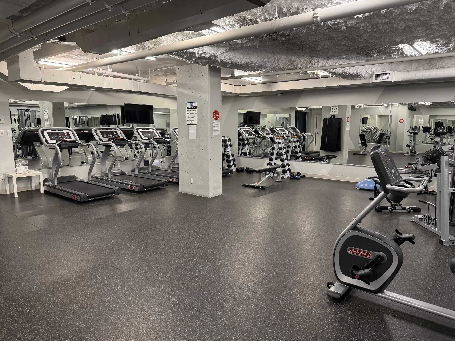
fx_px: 315
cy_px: 170
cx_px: 228
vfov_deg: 56.8
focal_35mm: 24
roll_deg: -0.5
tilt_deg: -8.7
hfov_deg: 71.6
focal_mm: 6.76
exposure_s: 1/120
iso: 320
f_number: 1.78
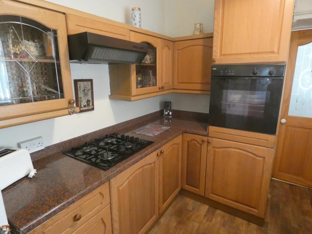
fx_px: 180
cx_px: 156
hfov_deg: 81.7
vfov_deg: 66.0
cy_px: 117
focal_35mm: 20
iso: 1250
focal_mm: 3.6
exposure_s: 1/60
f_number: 2.8
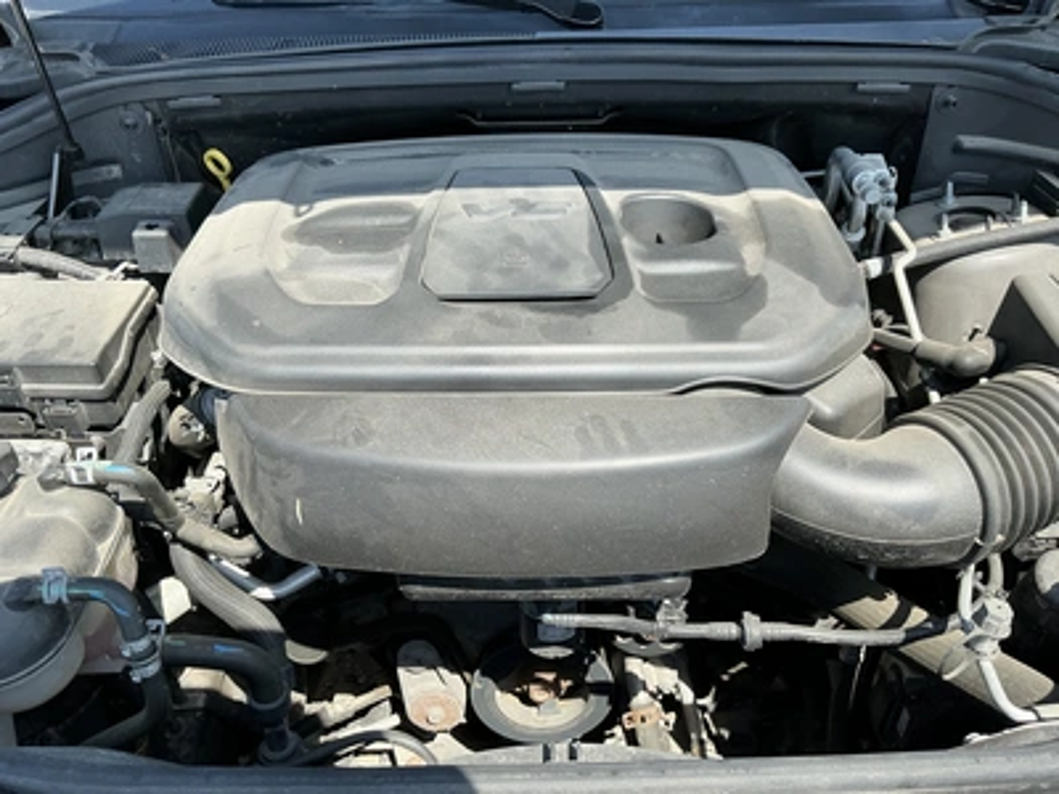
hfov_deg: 63.4
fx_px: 857
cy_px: 397
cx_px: 530
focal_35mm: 28
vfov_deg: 49.7
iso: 25
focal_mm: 3
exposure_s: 1/627
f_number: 1.8
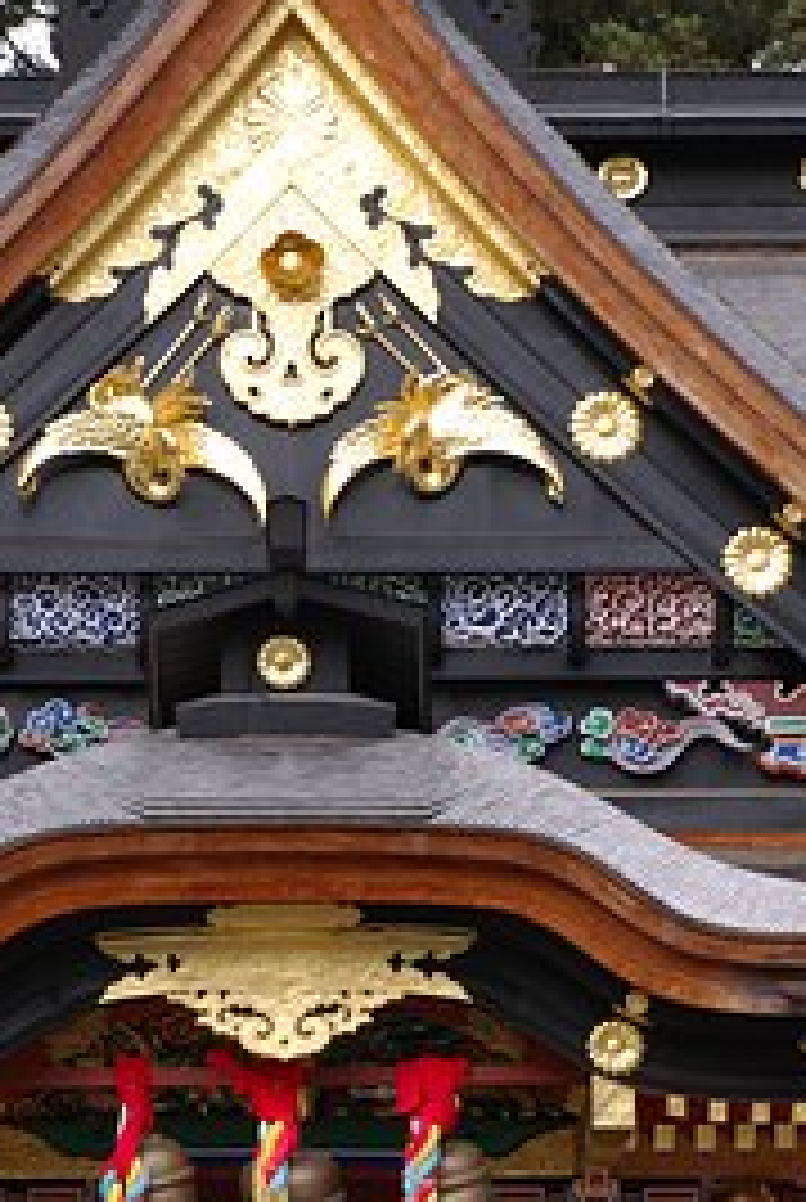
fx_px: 6724
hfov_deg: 6.9
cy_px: 1022
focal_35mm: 201
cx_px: 266
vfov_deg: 10.2
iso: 400
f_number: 8
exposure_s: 1/80
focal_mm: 70
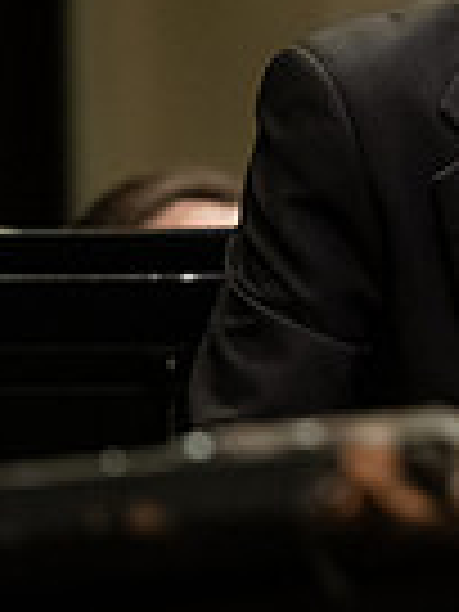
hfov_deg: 2.1
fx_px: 12323
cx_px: 752
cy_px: 232
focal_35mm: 697
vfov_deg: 2.8
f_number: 2.8
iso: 4000
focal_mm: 170
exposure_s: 1/200
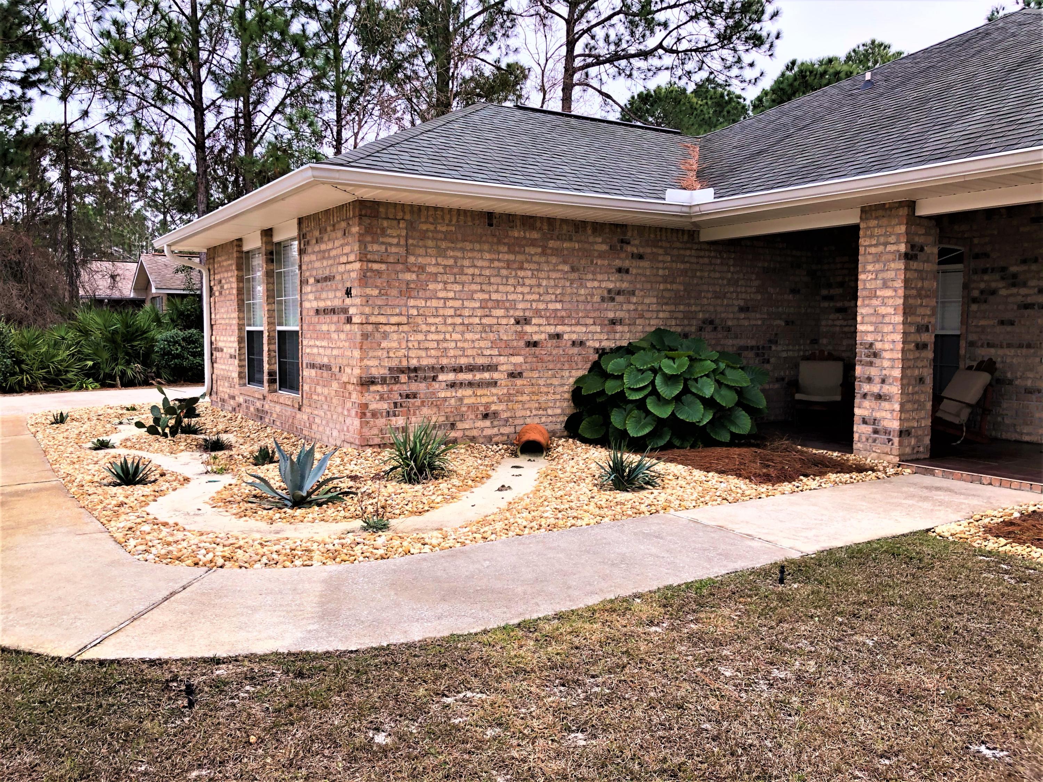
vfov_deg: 49.7
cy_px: 391
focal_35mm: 28
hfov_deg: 63.4
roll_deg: -0.1
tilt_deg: -4.8
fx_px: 844
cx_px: 522
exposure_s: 1/120
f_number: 1.8
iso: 50
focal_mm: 4
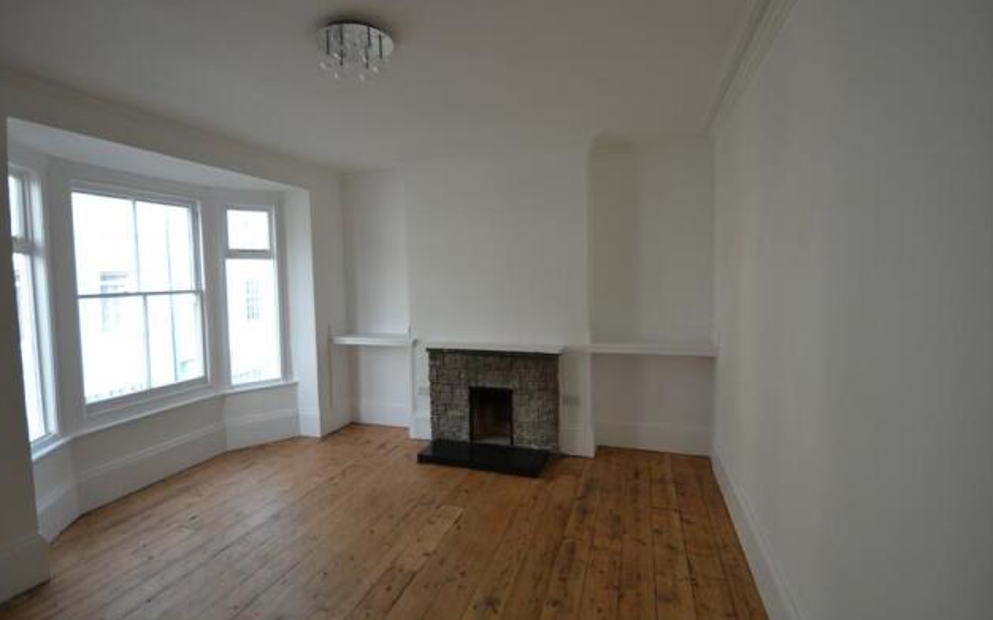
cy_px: 297
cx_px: 480
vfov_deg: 71.2
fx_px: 433
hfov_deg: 97.8
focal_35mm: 16
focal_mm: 10
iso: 400
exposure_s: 1/100
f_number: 5
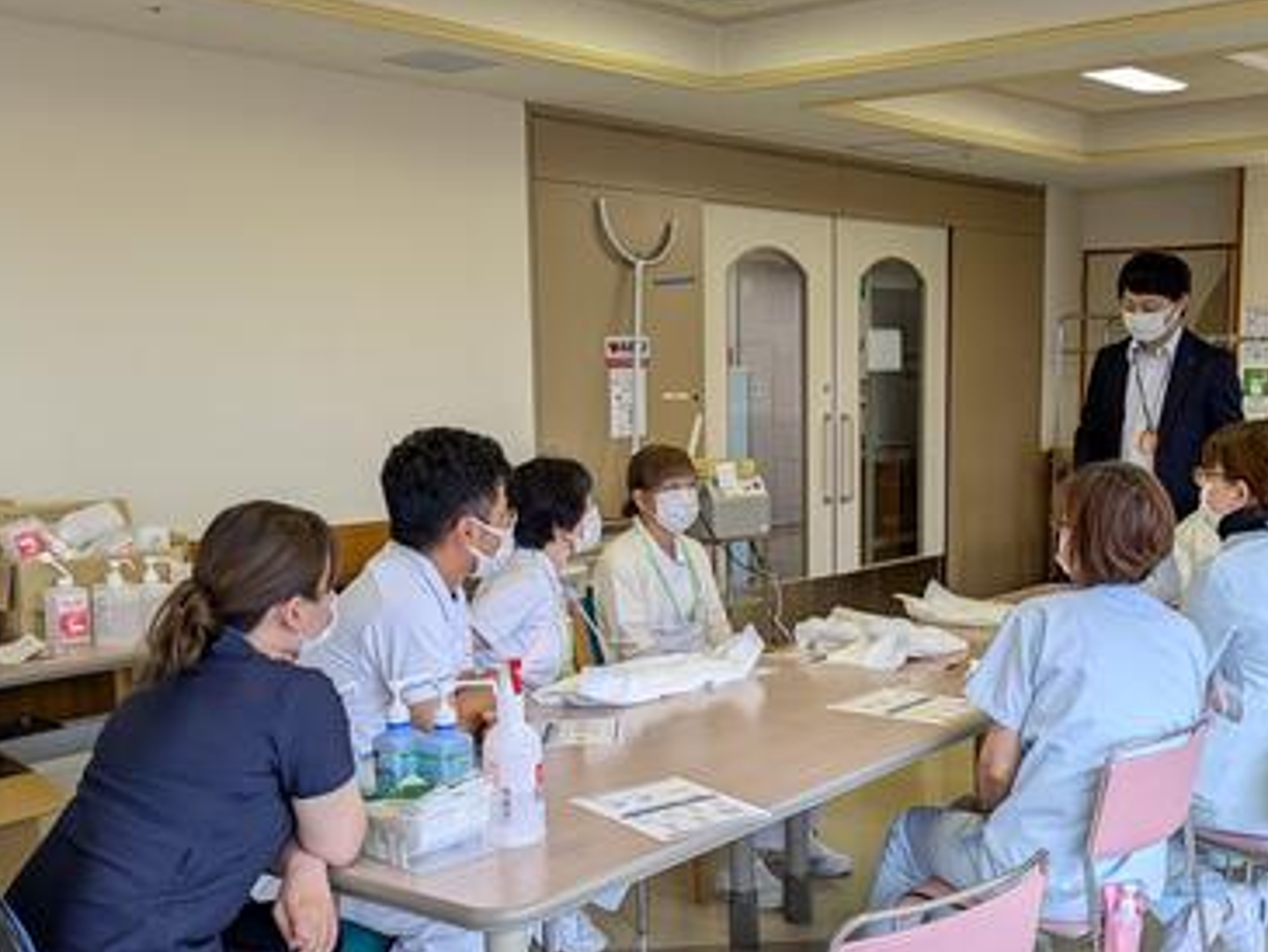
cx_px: 839
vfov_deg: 35.1
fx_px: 1502
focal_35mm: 41
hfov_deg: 45.1
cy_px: 545
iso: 88
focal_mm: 5.43
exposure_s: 1/100
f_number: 1.89
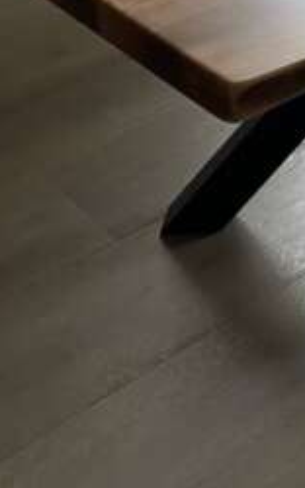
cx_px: 545
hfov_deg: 13.8
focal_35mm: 85
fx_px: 1129
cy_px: 4
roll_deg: -0.1
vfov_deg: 23.4
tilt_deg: -28.3
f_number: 1.6
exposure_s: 1/60
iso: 125
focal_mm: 4.2
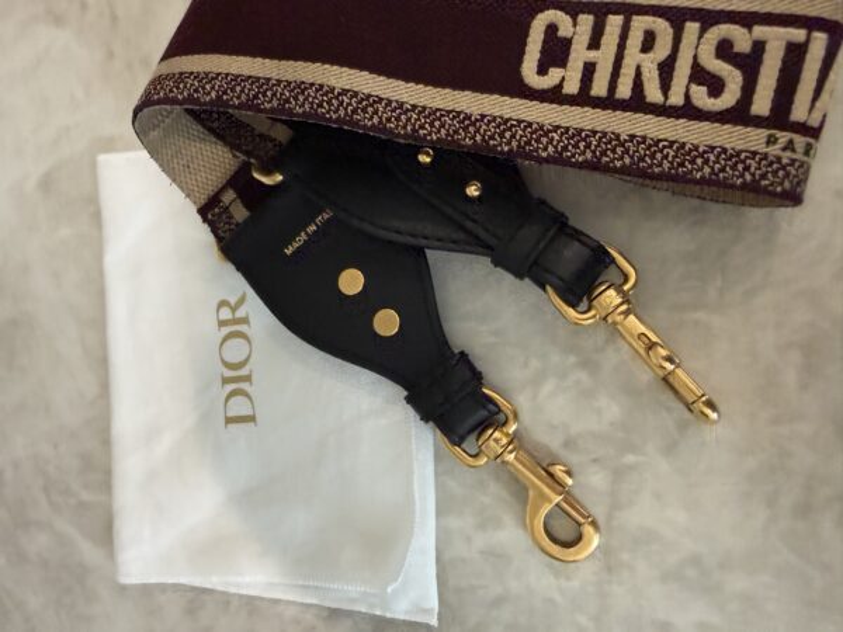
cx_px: 422
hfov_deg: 71.6
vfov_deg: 56.8
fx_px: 584
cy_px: 316
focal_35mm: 24
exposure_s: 1/120
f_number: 2.2
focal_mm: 2.22
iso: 500
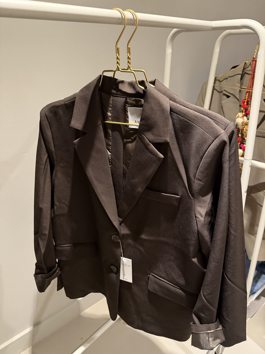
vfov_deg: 71.6
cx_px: 132
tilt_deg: -26.2
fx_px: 245
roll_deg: +0.3
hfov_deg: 56.8
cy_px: 177
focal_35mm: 24
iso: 1000
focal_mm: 6.76
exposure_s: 1/33
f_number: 1.78
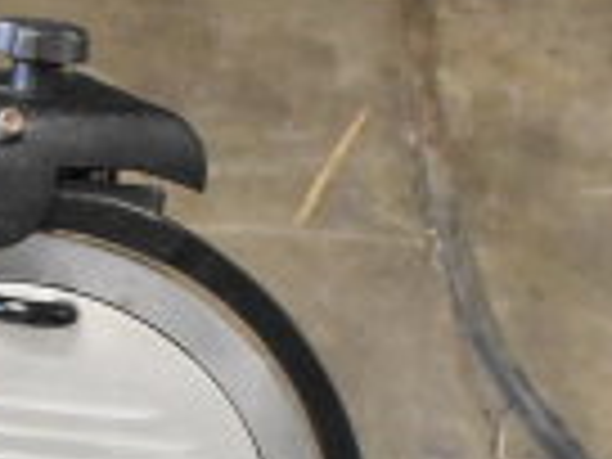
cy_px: 713
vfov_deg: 11.0
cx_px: -135
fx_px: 2281
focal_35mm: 129
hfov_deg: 14.7
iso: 6400
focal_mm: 20
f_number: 4.5
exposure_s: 1/80
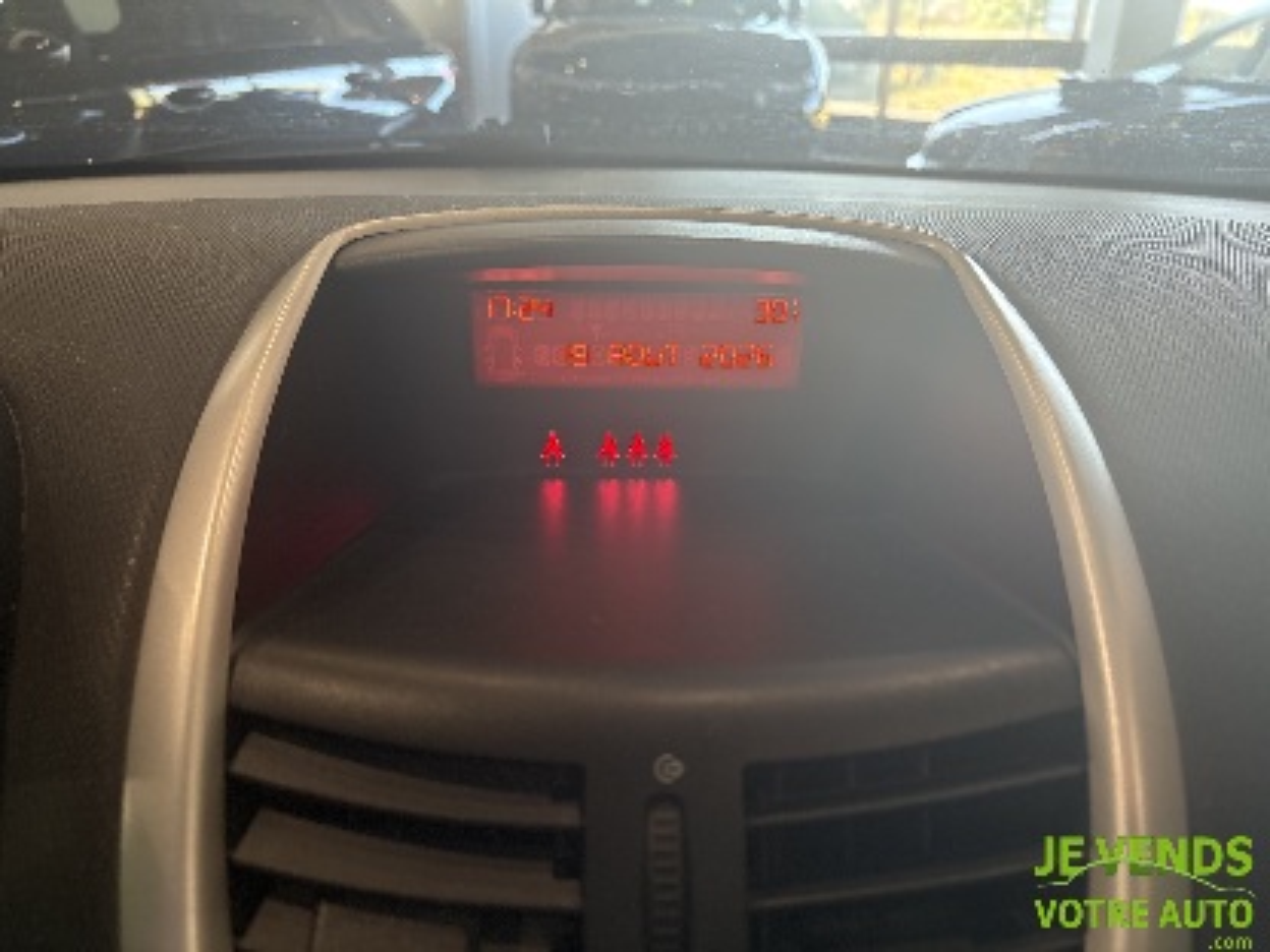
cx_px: 635
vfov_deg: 53.1
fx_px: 954
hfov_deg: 67.3
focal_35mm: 26
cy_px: 476
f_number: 1.6
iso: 250
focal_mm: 5.96
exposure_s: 1/50
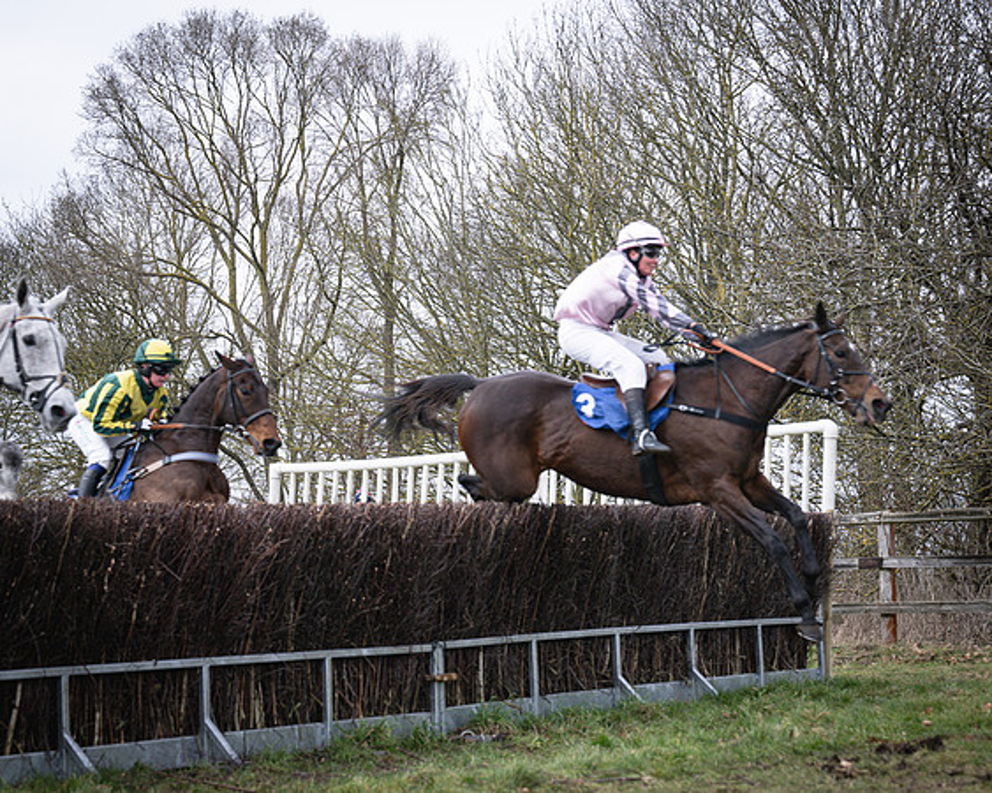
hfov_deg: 24.2
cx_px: 496
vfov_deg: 19.4
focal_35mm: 79
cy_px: 396
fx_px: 2315
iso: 400
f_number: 5
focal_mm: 70
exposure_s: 1/1000
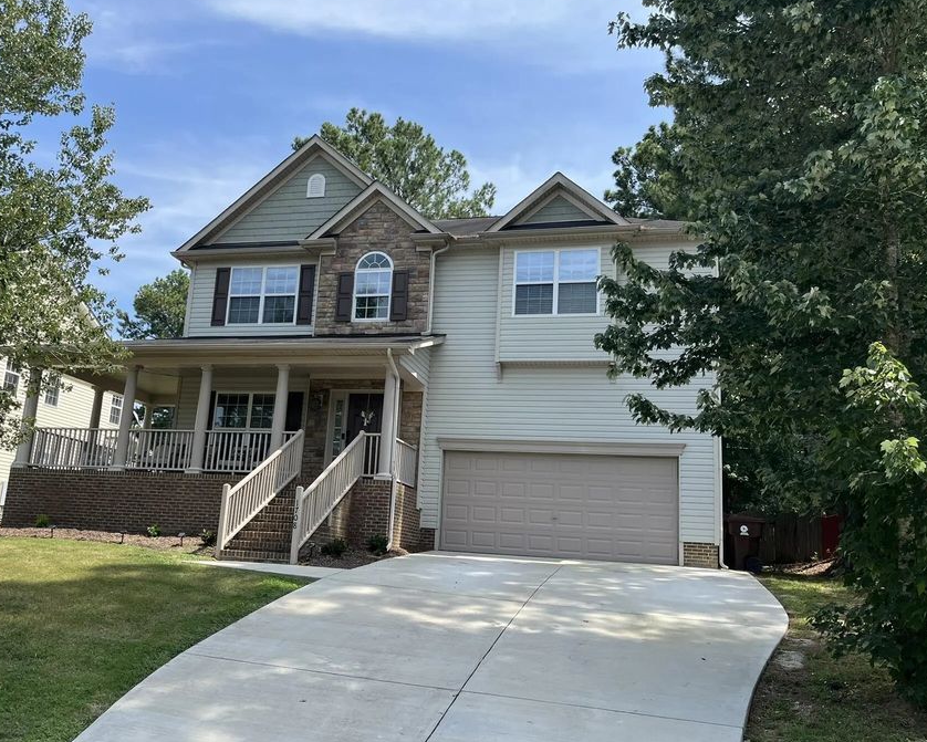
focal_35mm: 31
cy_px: 373
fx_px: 851
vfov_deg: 47.1
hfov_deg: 56.9
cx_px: 394
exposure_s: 1/2268
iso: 50
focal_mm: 5.1
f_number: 1.6
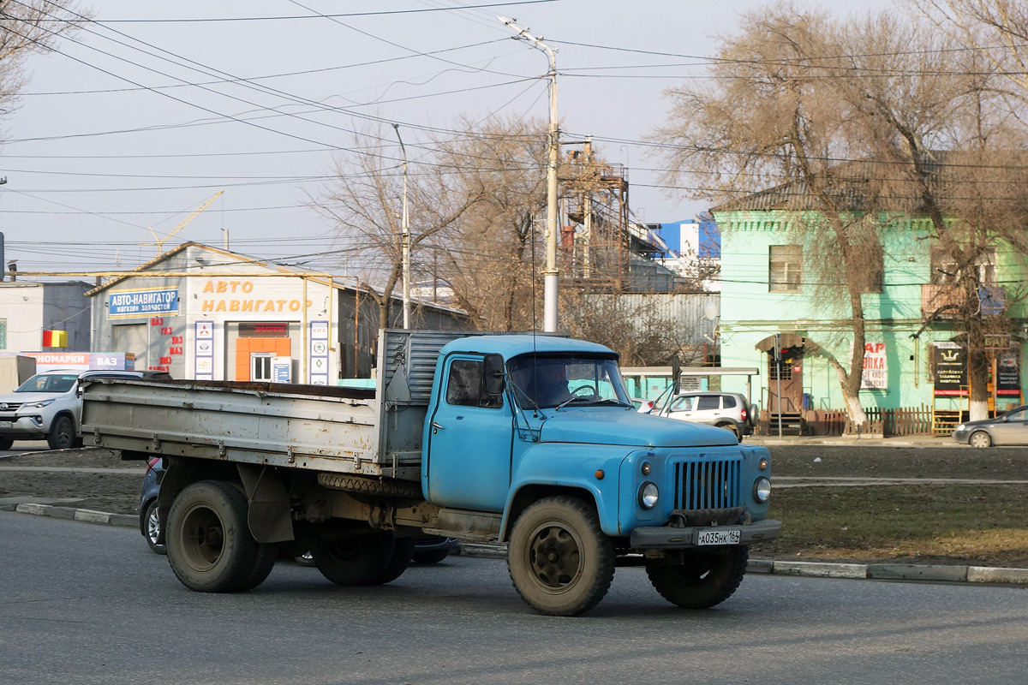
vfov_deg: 17.1
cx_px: 514
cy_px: 342
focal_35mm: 80
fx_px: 2284
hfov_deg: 25.4
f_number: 5
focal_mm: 29.8
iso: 125
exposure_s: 1/500
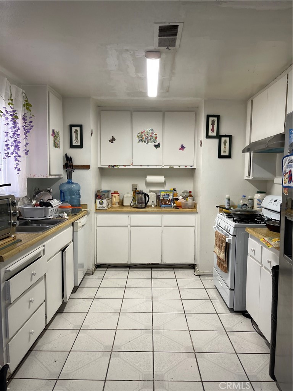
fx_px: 282
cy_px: 196
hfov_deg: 54.9
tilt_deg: -4.4
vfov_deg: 69.4
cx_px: 146
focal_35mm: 25
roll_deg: -1.4
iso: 100
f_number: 1.6
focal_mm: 5.1
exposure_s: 1/120
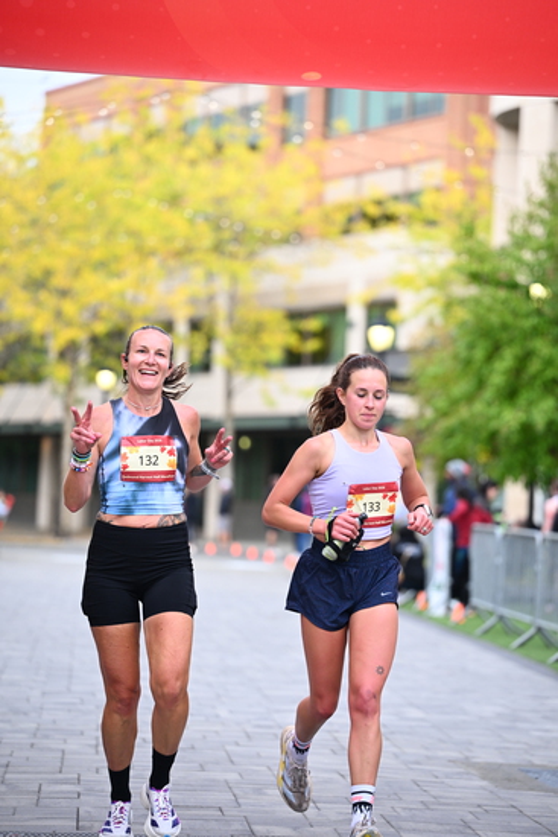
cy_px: 418
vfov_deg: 16.4
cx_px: 279
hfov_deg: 11.0
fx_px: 2904
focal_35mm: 125
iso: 1000
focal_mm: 125
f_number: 2.8
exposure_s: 1/1600
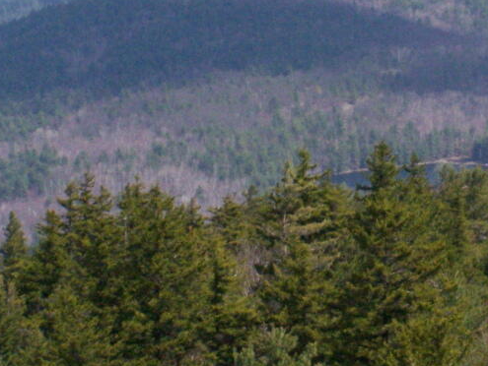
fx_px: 3061
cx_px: 497
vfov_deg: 6.8
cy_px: -10
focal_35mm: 217
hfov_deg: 9.1
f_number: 6.3
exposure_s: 1/1600
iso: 400
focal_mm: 17.5
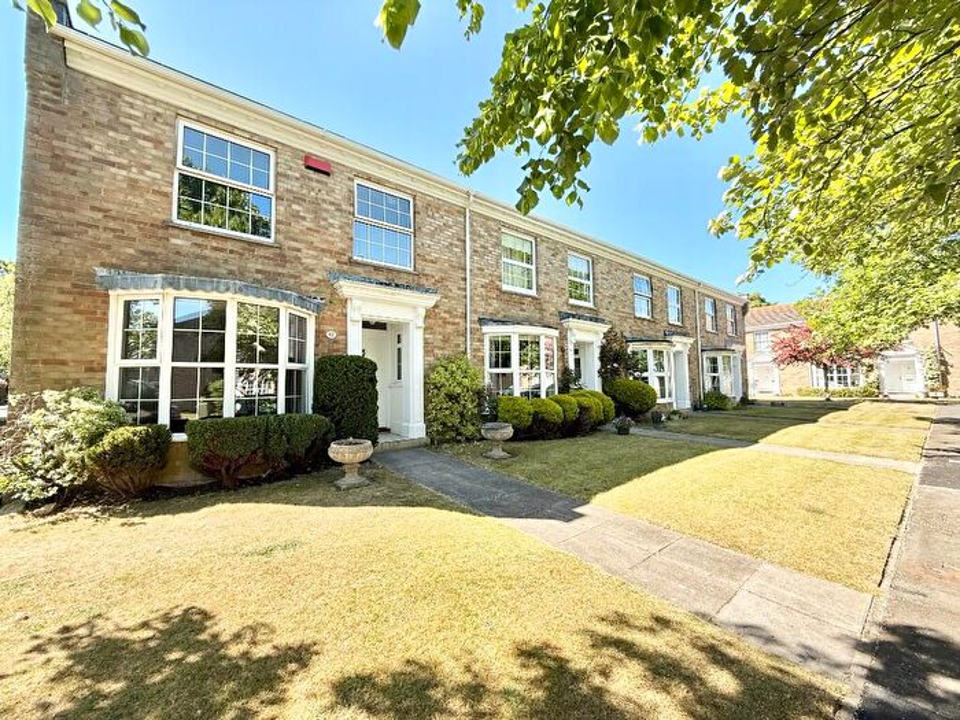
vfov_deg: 85.7
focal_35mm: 14
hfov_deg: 102.1
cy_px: 360
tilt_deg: +2.8
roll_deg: +0.2
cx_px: 480
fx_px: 388
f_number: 2.2
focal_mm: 2.22
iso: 64
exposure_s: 1/527
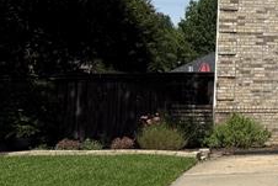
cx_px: 609
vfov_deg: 12.0
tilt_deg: +7.5
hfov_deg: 14.1
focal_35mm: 113
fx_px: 873
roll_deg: +0.6
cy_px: -7
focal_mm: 6.76
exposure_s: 1/7353
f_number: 1.78
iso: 80
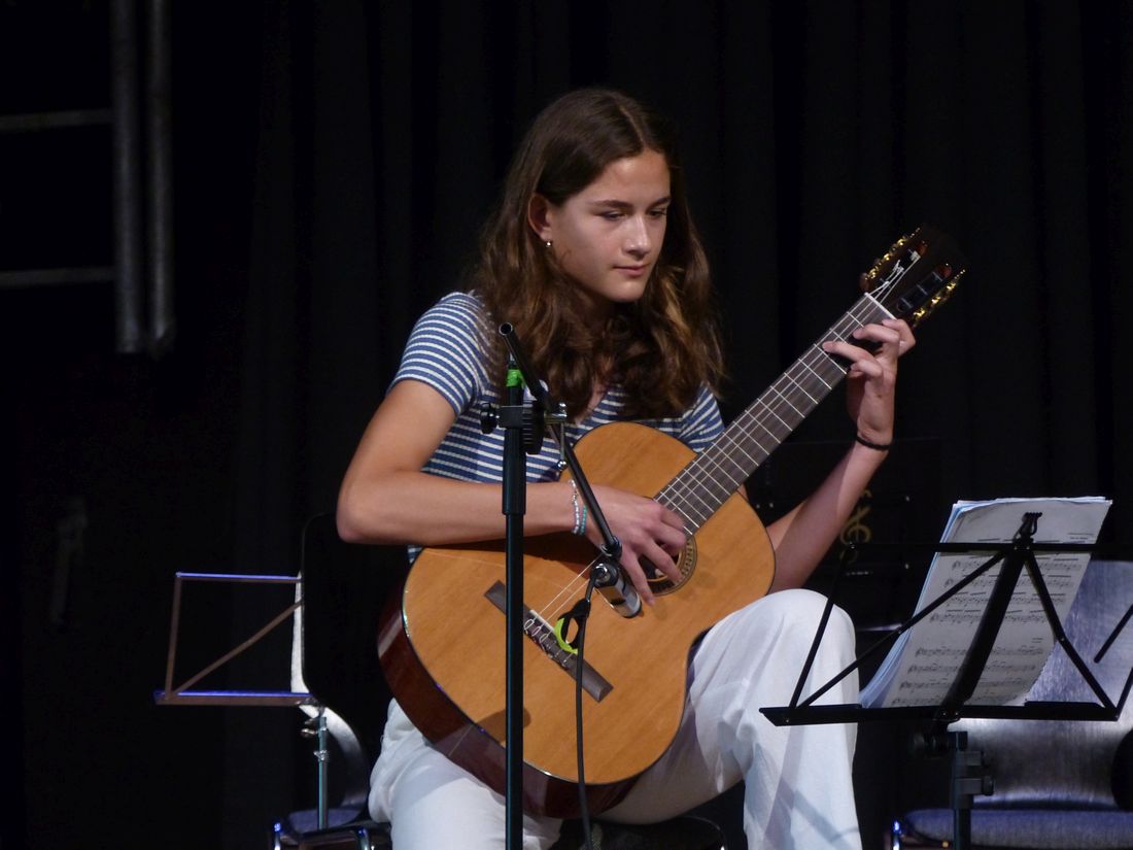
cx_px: 566
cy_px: 425
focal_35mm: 285
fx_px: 9328
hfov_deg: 7.0
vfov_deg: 5.2
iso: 400
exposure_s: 1/25
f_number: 2.8
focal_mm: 51.2
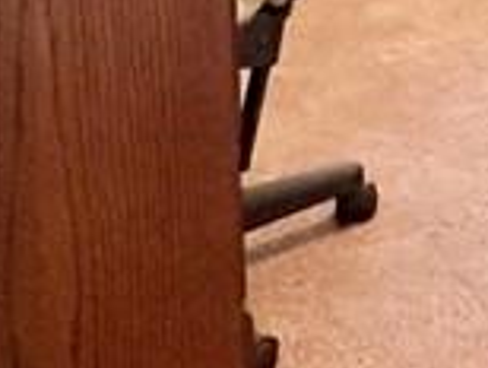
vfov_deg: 12.5
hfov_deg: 16.8
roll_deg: +2.5
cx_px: 916
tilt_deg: -1.5
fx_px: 1313
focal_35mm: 93
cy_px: -517
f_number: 2.2
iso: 250
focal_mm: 2.22
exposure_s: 1/60
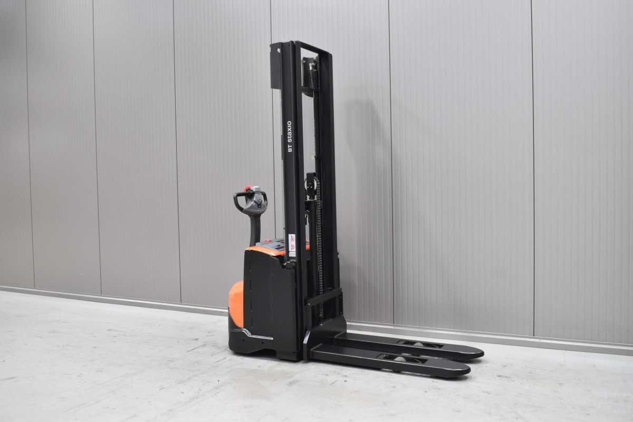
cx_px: 316
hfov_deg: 55.1
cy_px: 211
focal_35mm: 34
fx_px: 607
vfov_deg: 38.4
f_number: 5
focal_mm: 23
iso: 1600
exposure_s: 1/30
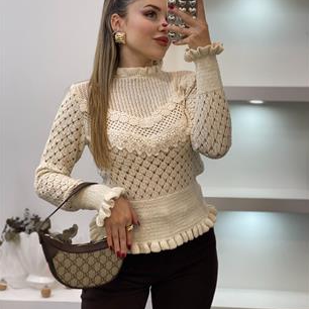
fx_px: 626
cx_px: 154
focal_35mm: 62
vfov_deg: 27.7
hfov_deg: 27.7
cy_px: 126
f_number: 2
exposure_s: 1/100
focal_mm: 6
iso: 80
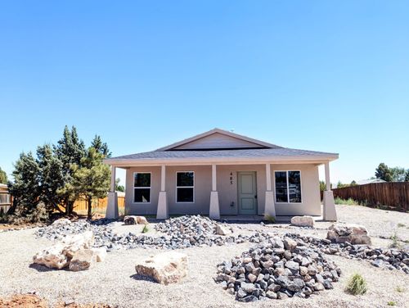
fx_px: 284
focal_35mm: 24
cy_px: 154
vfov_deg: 56.9
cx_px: 204
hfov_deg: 71.5
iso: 44
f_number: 1.85
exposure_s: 1/566
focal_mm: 6.81
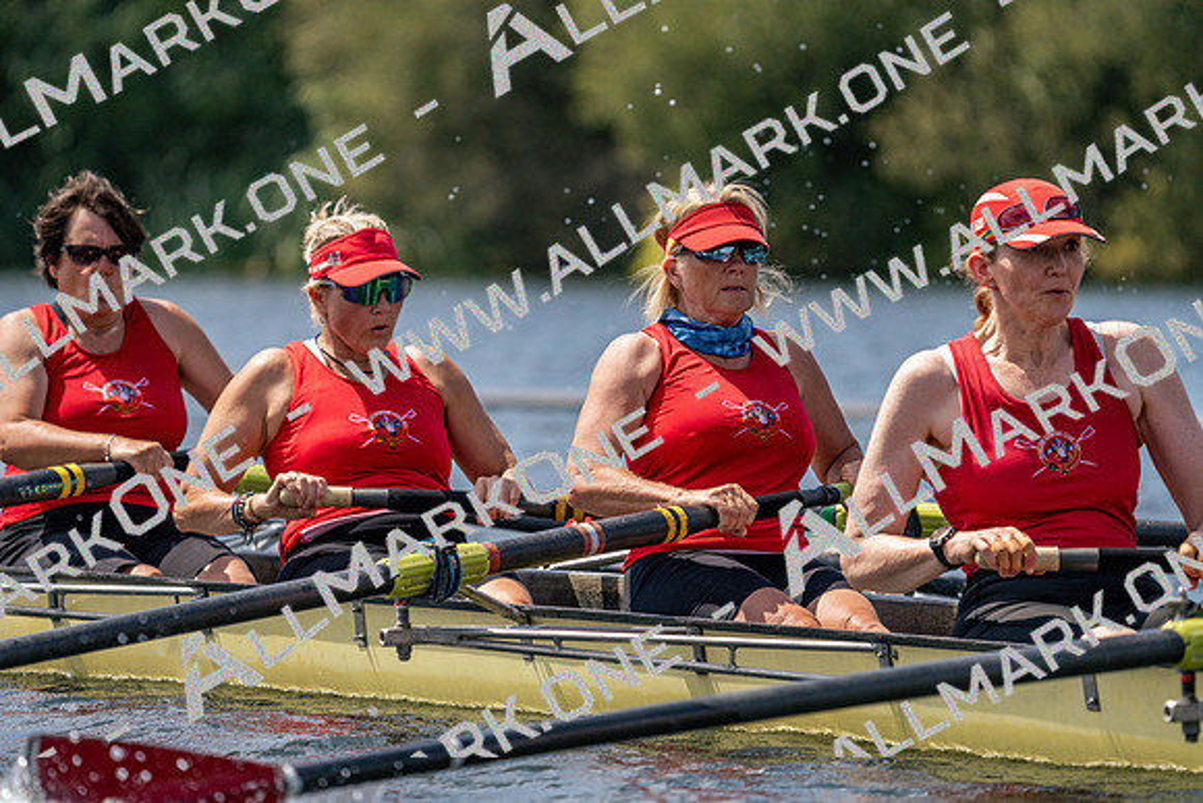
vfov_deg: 3.8
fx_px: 12099
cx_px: 602
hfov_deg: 5.7
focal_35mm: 362
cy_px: 402
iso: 320
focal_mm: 362
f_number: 6.3
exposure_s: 1/2000
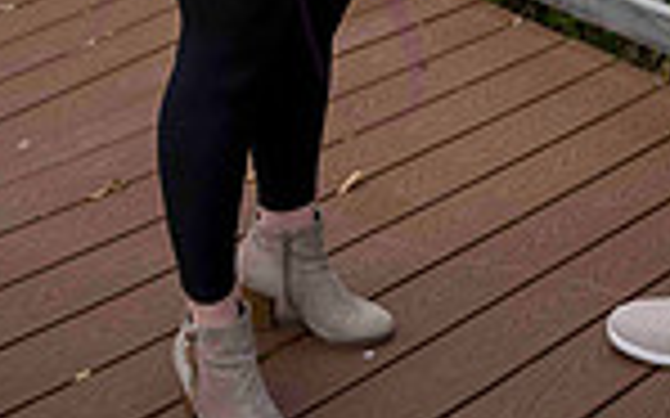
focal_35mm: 86
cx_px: 607
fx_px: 1570
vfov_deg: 12.9
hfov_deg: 23.4
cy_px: -463
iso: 400
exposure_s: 1/500
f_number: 5.6
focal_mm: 28
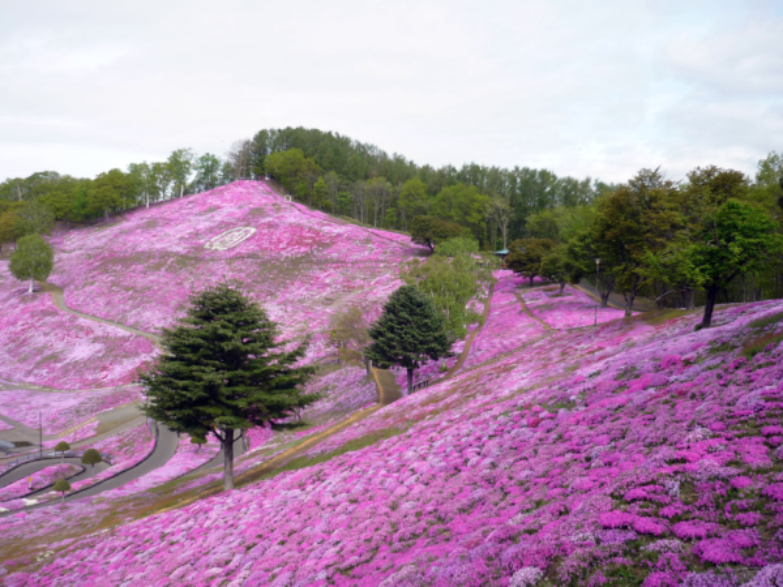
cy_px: 294
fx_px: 746
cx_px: 392
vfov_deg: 42.9
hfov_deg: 55.4
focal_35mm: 33
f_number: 2.8
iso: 100
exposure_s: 1/640
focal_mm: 5.5
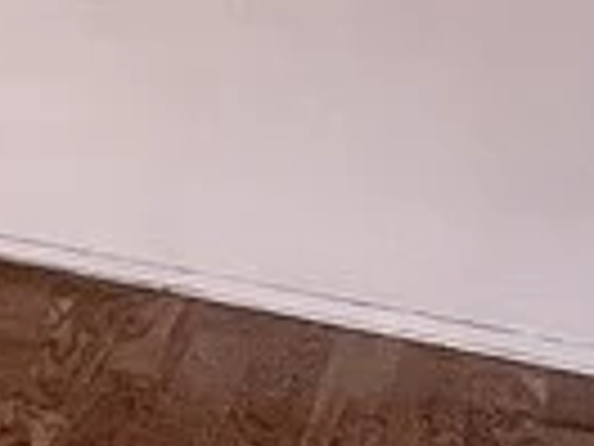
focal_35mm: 101
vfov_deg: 13.3
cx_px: -1148
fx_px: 1733
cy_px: -347
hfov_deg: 11.6
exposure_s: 1/99
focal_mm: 1.57
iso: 125
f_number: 1.8
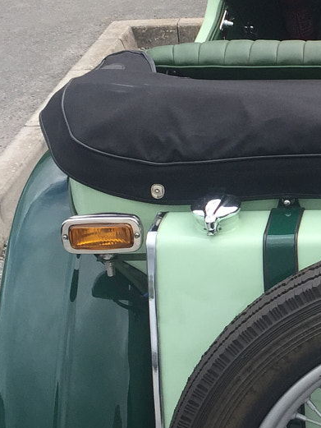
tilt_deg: -26.2
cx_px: 476
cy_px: 196
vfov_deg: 22.0
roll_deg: +1.5
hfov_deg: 15.4
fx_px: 1100
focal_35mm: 89
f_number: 2.2
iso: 32
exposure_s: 1/920
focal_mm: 4.15
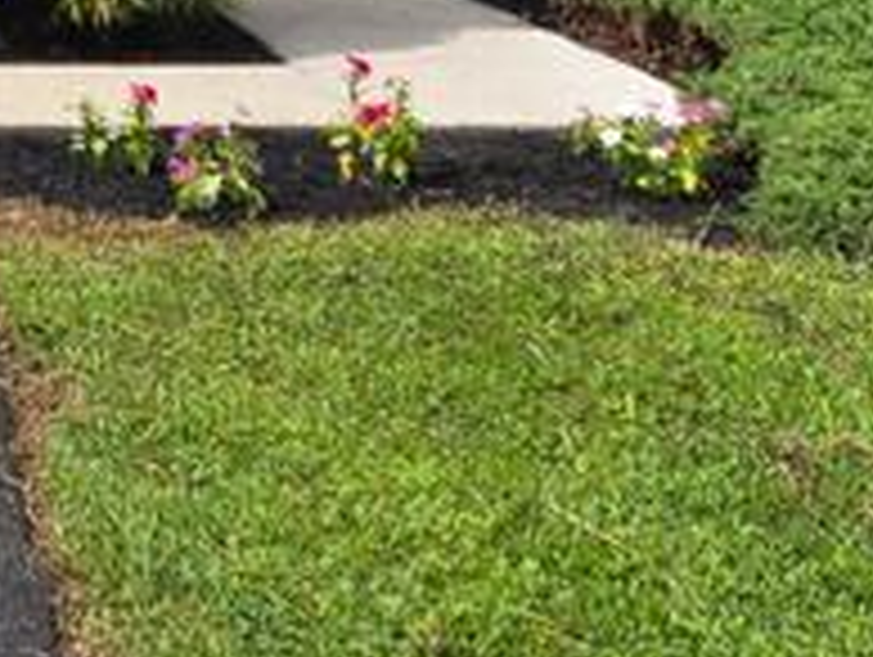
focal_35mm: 128
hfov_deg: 14.5
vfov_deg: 10.4
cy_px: -770
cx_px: -396
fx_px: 3232
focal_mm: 5.4
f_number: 1.8
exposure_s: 1/1770
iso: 25
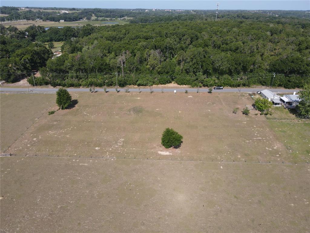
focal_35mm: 24
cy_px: 116
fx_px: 215
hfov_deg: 71.6
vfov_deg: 56.8
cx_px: 155
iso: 110
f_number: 2.8
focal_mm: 4.5
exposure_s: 1/640
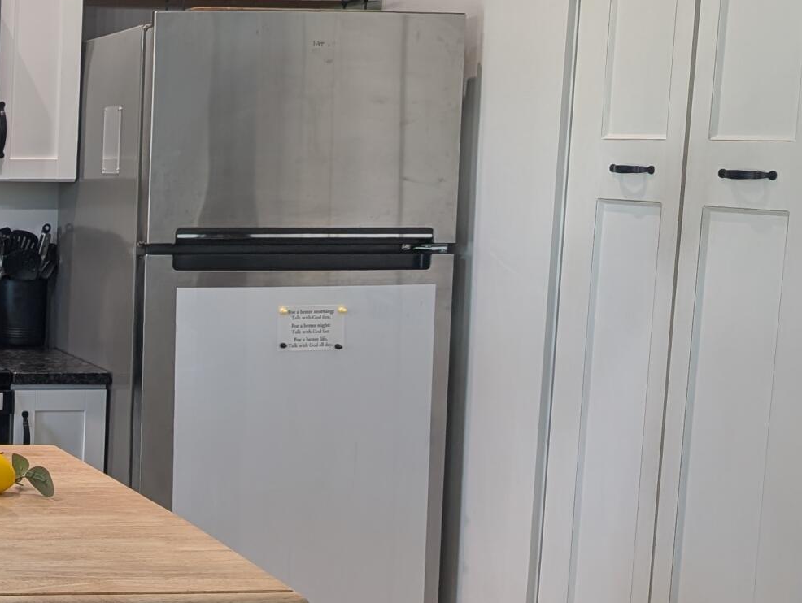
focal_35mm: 73
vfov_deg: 20.2
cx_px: -307
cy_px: 371
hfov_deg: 22.9
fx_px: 1693
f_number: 1.68
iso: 21
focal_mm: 6.9
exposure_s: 1/311
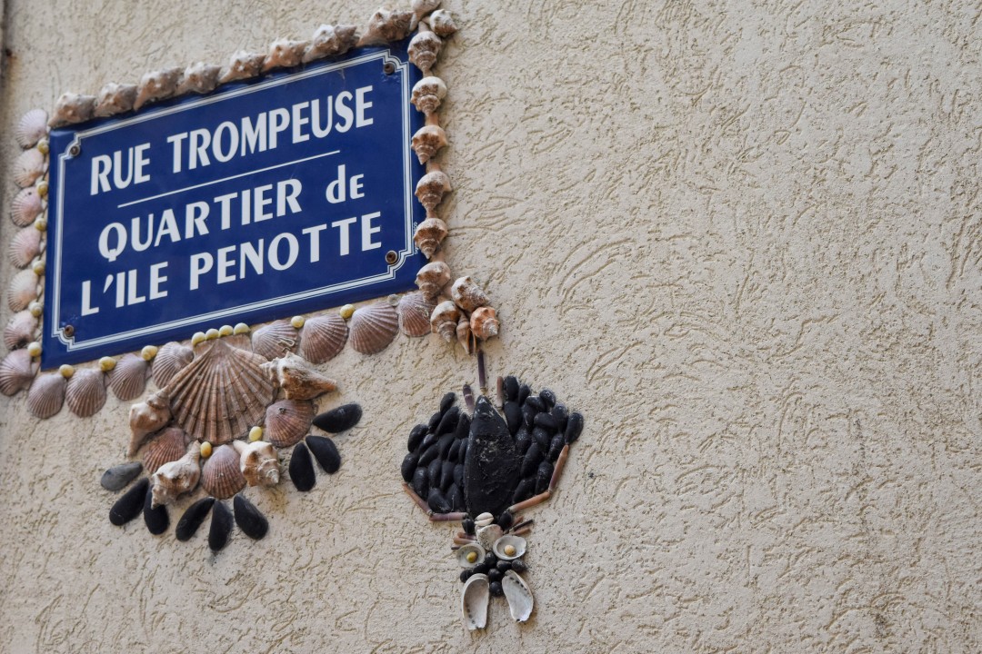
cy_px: 327
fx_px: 1964
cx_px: 491
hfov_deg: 28.1
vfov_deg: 18.9
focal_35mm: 72
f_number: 5.3
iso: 560
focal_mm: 48
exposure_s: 1/1000
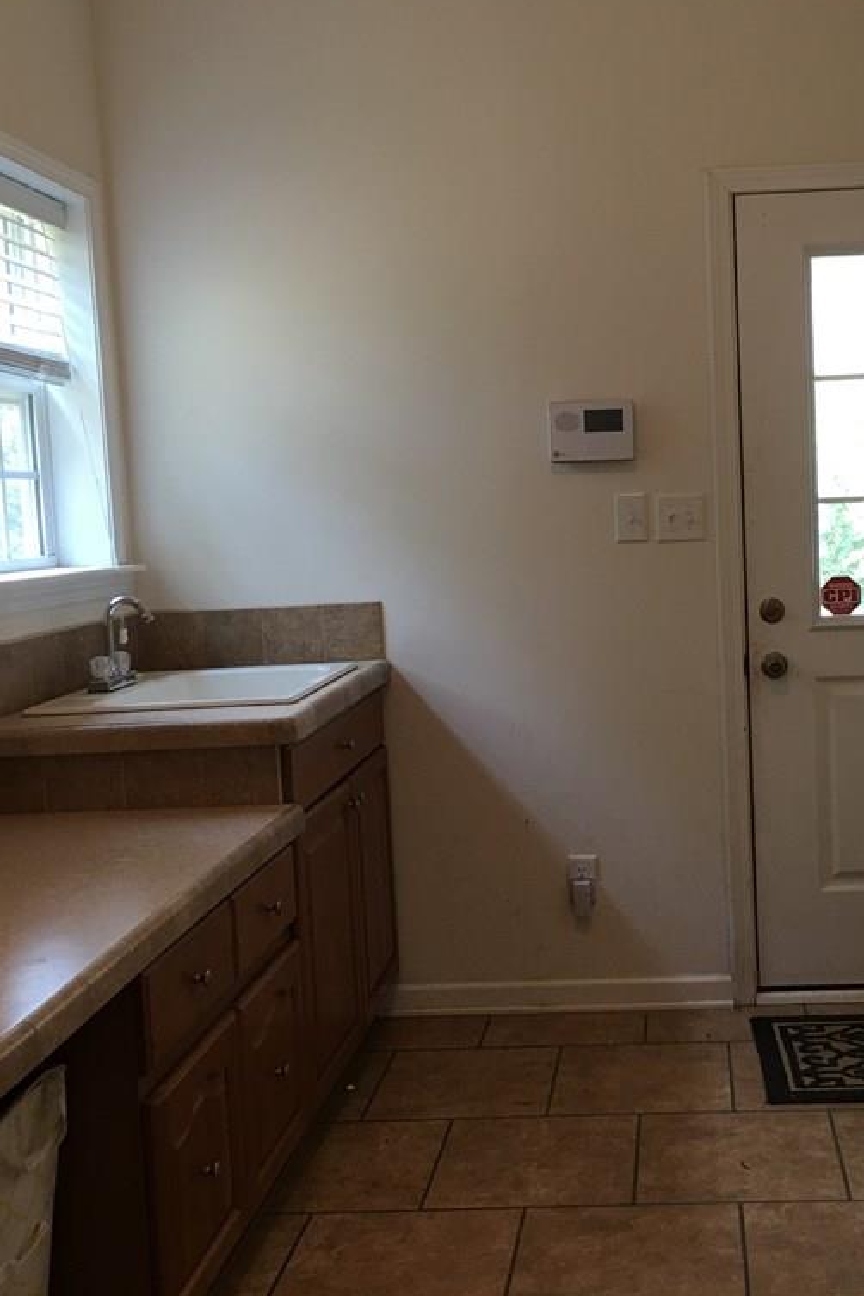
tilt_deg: -4.7
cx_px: 633
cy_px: 640
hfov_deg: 32.1
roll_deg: +2.2
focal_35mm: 41
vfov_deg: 47.4
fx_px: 1476
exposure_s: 1/30
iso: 40
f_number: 2.2
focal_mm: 4.15
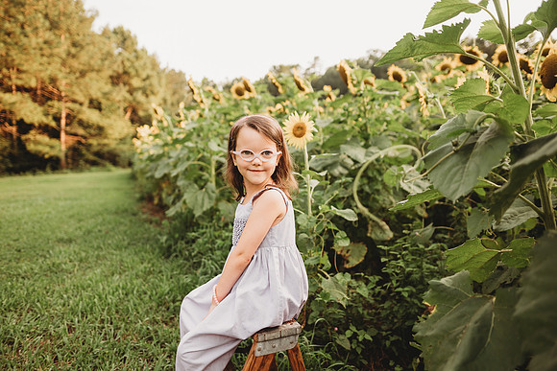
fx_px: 371
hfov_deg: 73.7
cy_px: 186
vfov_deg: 53.2
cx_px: 278
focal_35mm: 24
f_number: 2.2
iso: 125
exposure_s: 1/320
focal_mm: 24
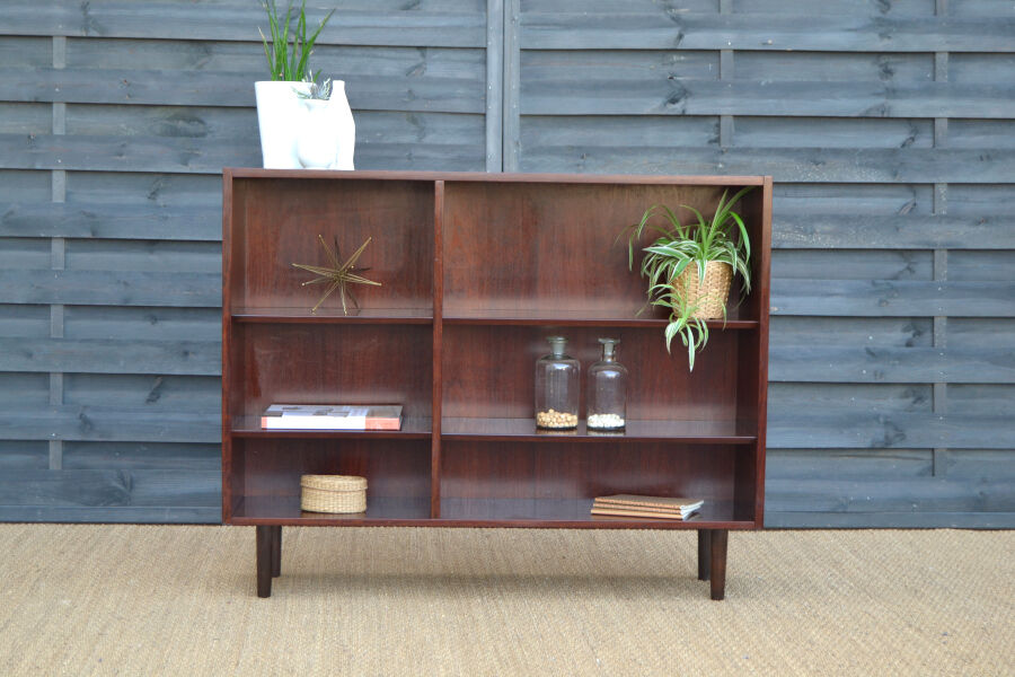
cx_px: 508
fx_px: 1903
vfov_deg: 20.2
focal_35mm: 68
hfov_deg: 29.9
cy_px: 338
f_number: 5.3
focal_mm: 45
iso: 400
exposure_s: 1/80
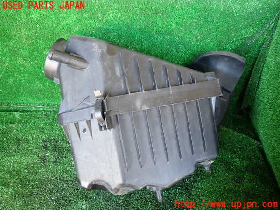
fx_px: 243
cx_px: 140
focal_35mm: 30
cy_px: 105
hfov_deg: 60.0
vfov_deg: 46.8
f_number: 2.3
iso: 250
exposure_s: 1/30
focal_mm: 5.4
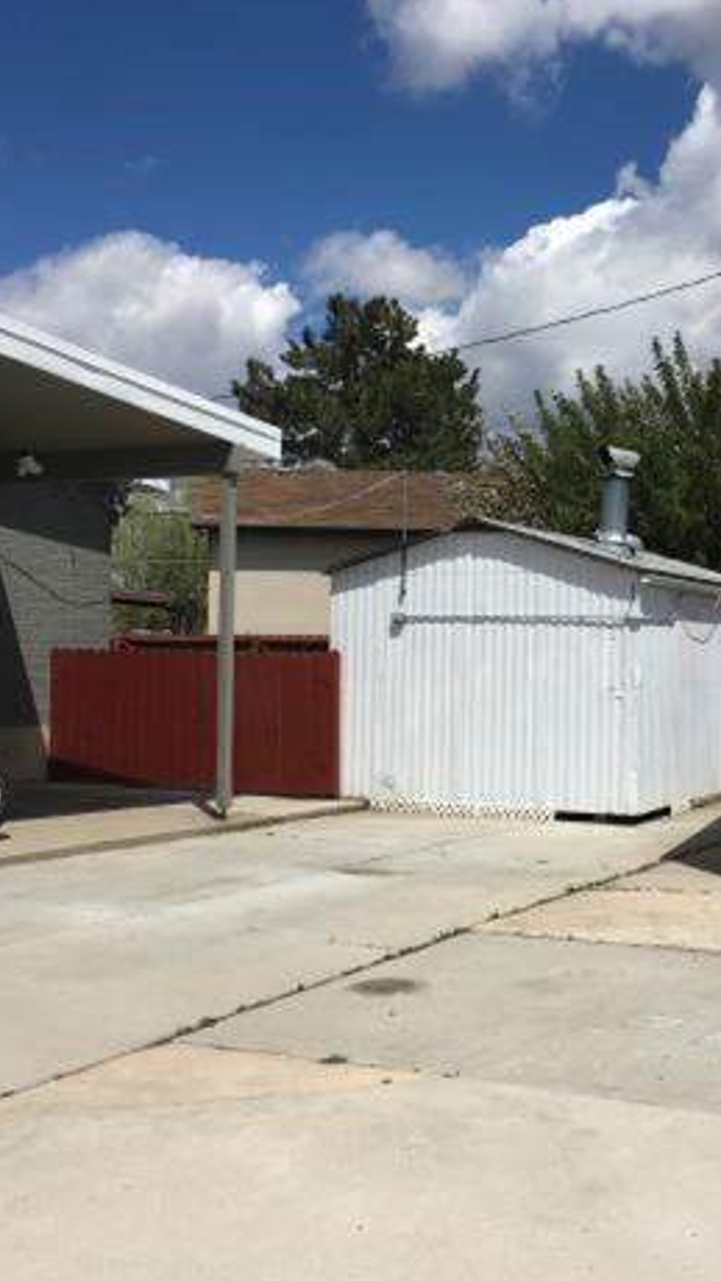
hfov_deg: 26.7
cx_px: 548
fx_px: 1494
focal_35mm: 44
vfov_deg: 46.4
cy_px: 635
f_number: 2.2
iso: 25
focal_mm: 4.15
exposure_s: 1/3846
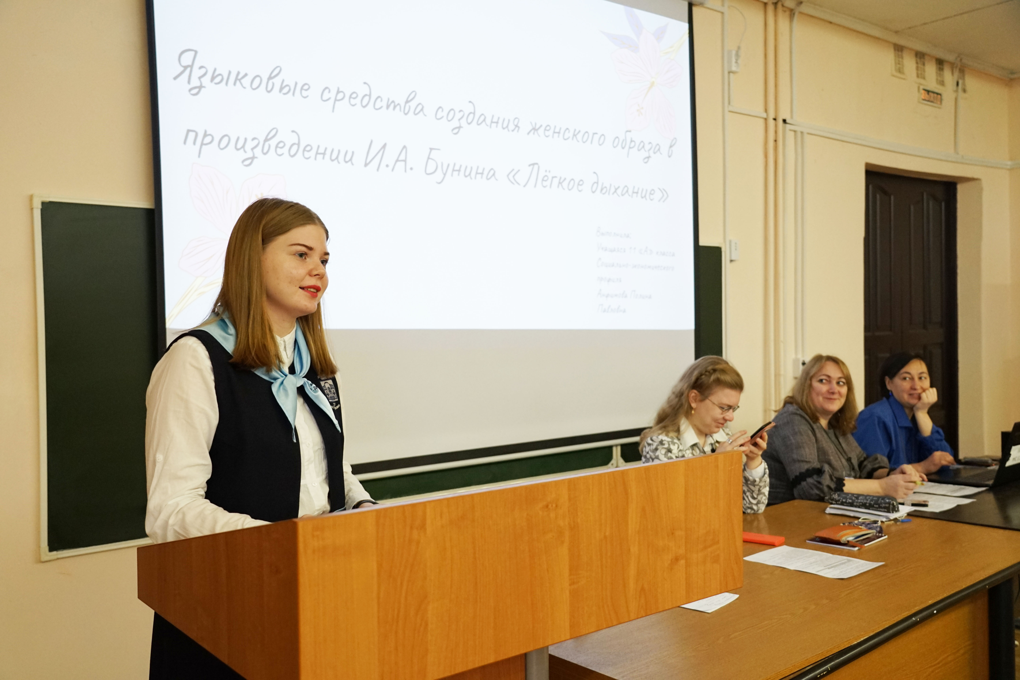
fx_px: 907
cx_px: 510
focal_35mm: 32
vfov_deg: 41.1
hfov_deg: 58.7
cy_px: 340
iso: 2000
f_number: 4
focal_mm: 32
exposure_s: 1/200
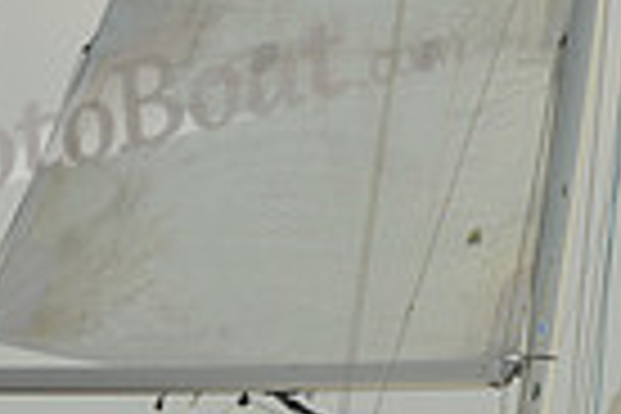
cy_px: 281
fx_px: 5088
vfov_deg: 4.7
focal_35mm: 295
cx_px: 702
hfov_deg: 6.9
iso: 200
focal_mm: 70
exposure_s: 1/1250
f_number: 8
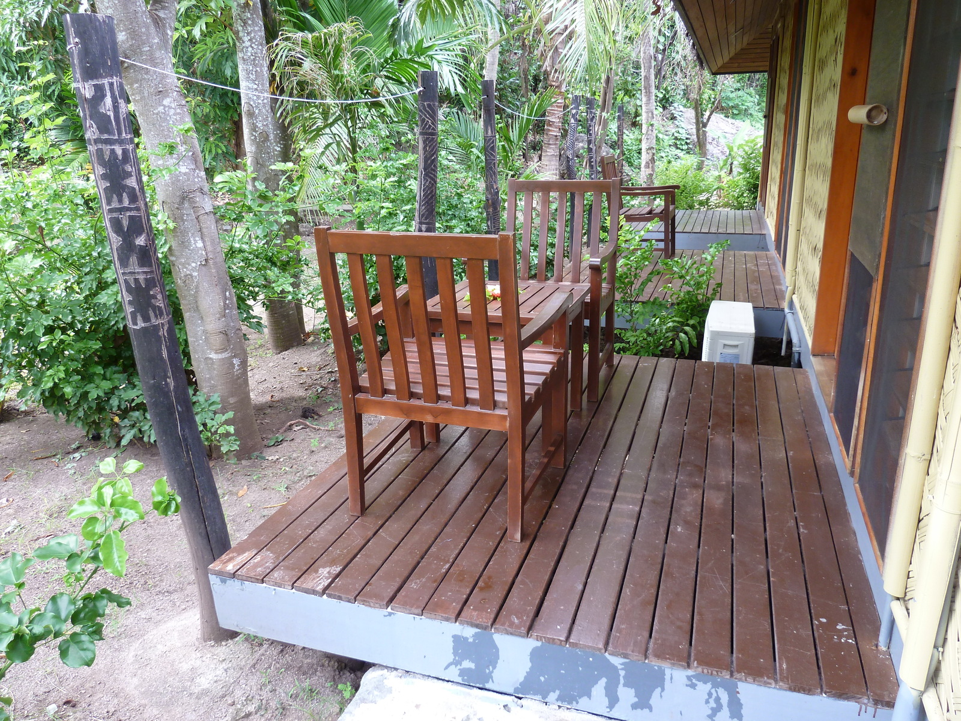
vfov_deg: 54.9
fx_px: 694
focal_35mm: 25
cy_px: 360
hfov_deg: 69.4
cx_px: 480
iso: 100
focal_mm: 4.1
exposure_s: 1/30
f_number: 3.3
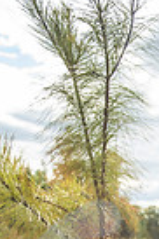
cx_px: 257
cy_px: 340
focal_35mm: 92
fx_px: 611
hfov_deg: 13.7
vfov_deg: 19.7
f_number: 2.8
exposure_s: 1/1250
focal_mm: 28
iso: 320
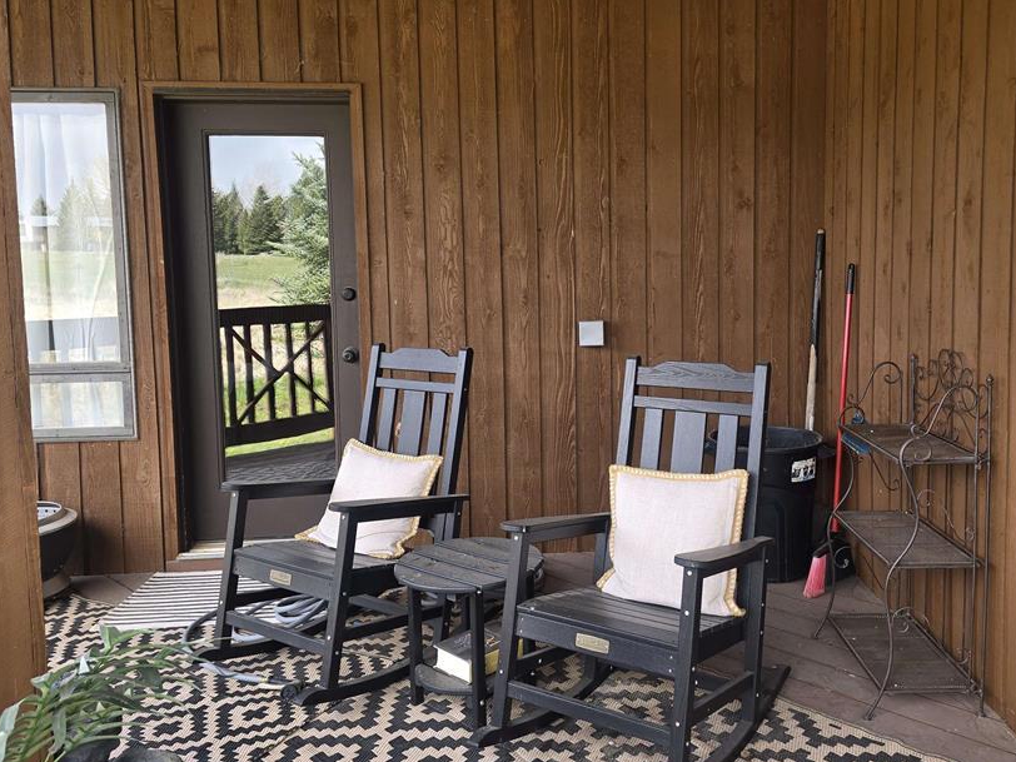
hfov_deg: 61.1
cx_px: 614
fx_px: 851
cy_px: 338
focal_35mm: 29
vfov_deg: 48.1
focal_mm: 6.3
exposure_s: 1/60
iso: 16
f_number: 1.7
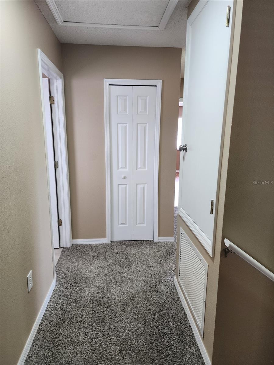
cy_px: 182
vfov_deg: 73.9
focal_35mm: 23
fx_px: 243
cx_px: 137
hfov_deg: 58.9
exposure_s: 1/120
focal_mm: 6.4
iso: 160
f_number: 1.8
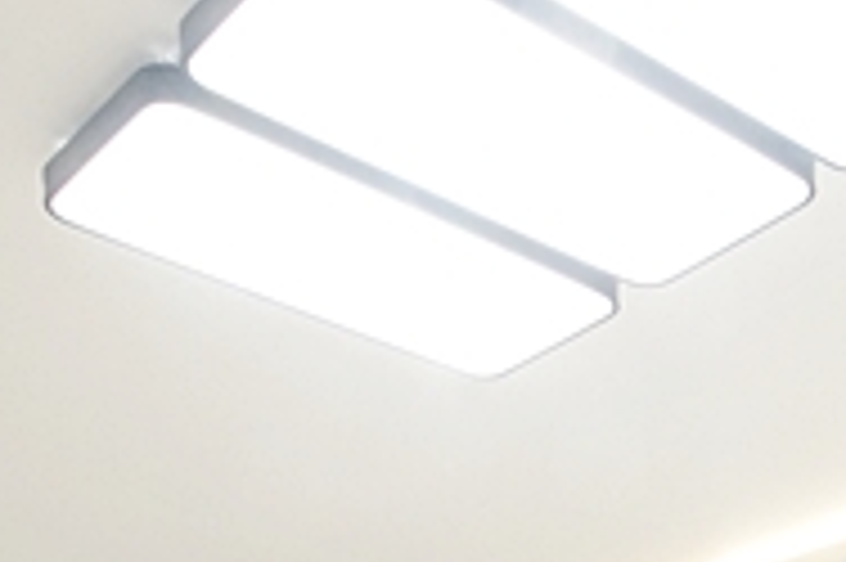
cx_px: 850
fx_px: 1503
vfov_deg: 16.4
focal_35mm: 64
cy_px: 1115
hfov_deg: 29.3
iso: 1600
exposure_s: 1/50
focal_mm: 10
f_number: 9
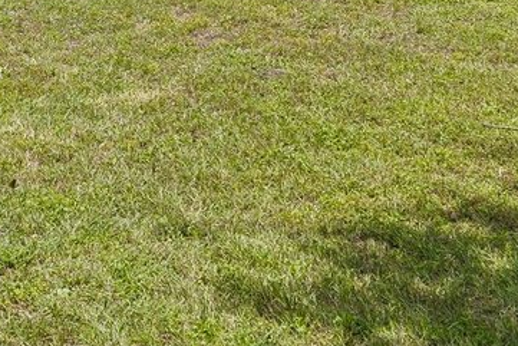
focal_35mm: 130
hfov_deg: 15.4
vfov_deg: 9.8
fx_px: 1871
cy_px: -345
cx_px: -52
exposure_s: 1/200
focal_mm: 29
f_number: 8
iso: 100
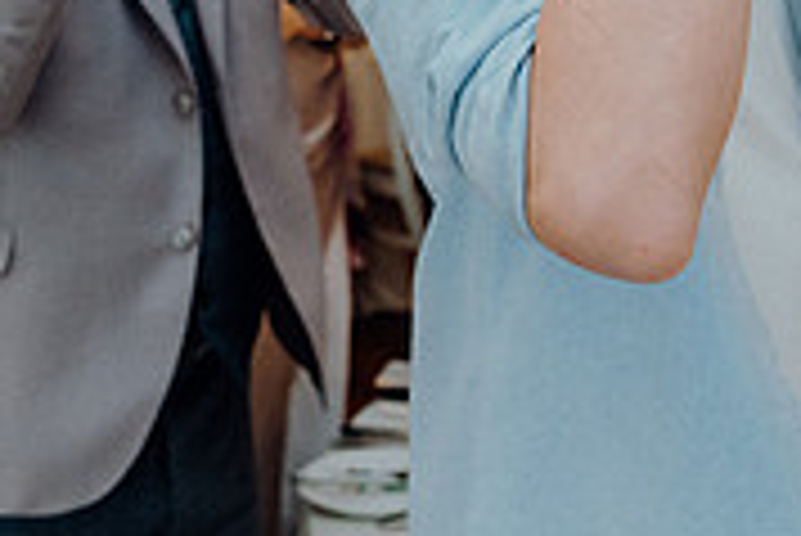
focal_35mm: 78
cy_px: 11
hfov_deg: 26.0
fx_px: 1737
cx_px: 405
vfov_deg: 17.2
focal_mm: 24
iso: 2500
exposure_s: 1/160
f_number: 3.5
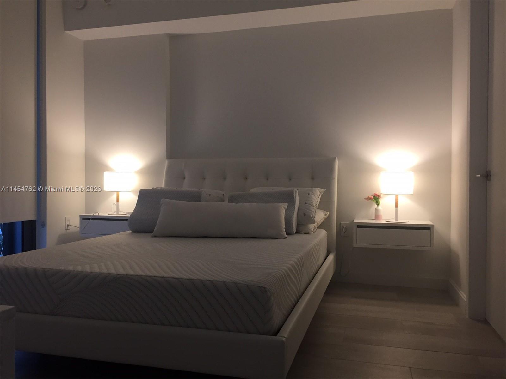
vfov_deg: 48.2
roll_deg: -1.9
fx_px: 424
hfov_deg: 61.7
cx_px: 253
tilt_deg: +0.5
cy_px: 190
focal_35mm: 29
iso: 40
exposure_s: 1/30
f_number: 2.2
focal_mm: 4.15
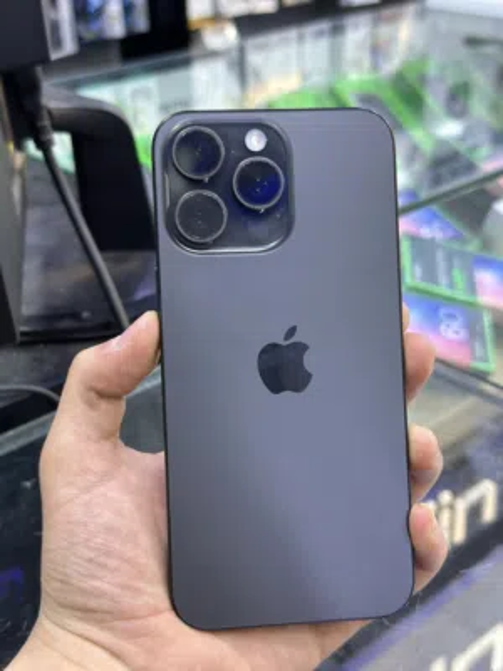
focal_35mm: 48
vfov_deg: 39.7
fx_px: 930
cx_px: 252
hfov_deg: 30.3
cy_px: 336
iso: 160
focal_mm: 6.86
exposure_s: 1/100
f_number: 1.78
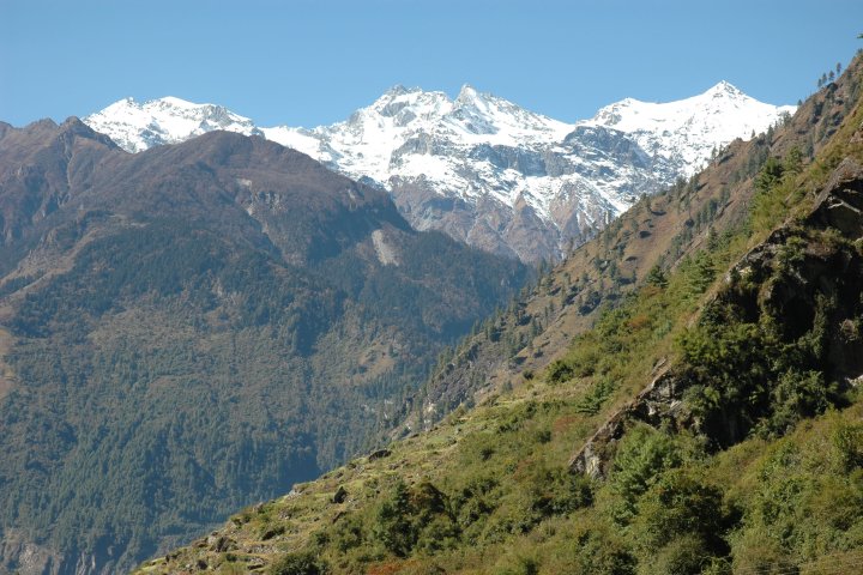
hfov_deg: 26.0
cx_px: 432
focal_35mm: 78
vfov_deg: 17.5
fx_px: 1870
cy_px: 288
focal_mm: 52
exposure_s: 1/250
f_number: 8
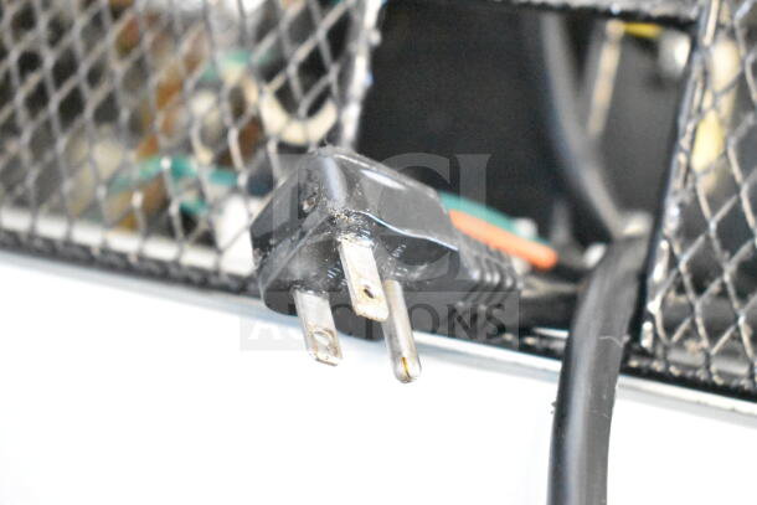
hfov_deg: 29.2
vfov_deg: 19.7
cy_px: 252
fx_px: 1451
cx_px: 378
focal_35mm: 69
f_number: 5.3
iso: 25600
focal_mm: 46
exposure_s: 1/80
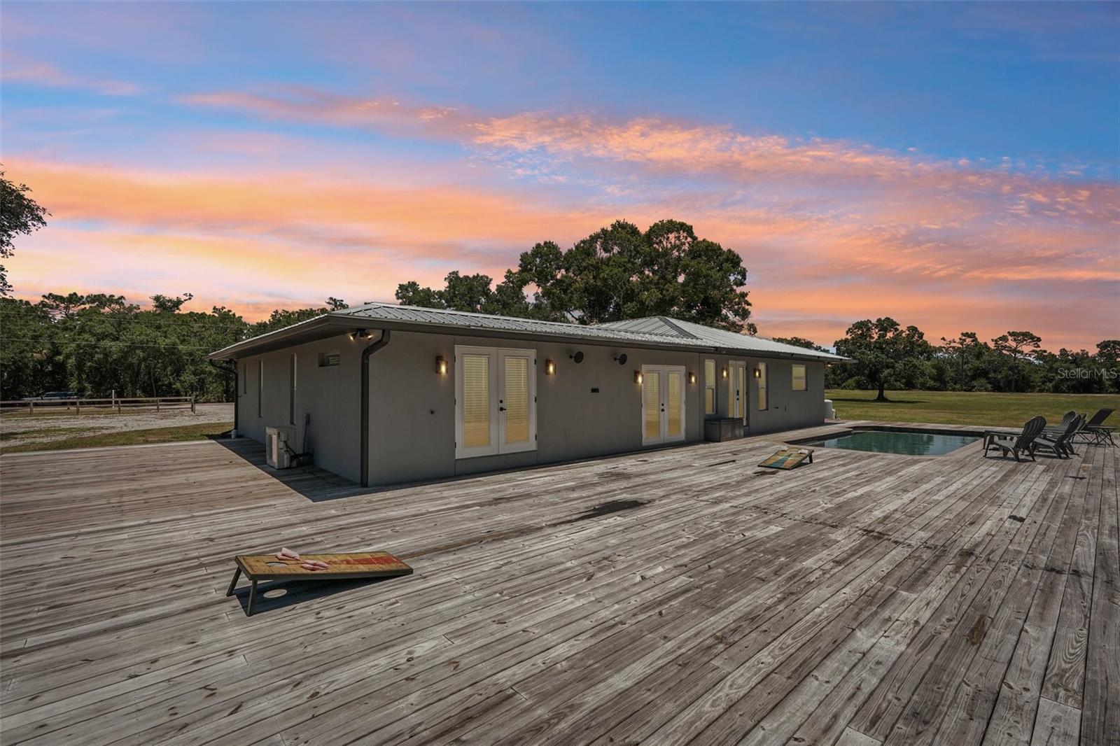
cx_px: 560
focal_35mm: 16
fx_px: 498
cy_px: 373
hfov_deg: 96.7
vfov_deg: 73.7
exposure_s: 1/1600
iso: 400
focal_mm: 16
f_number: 8
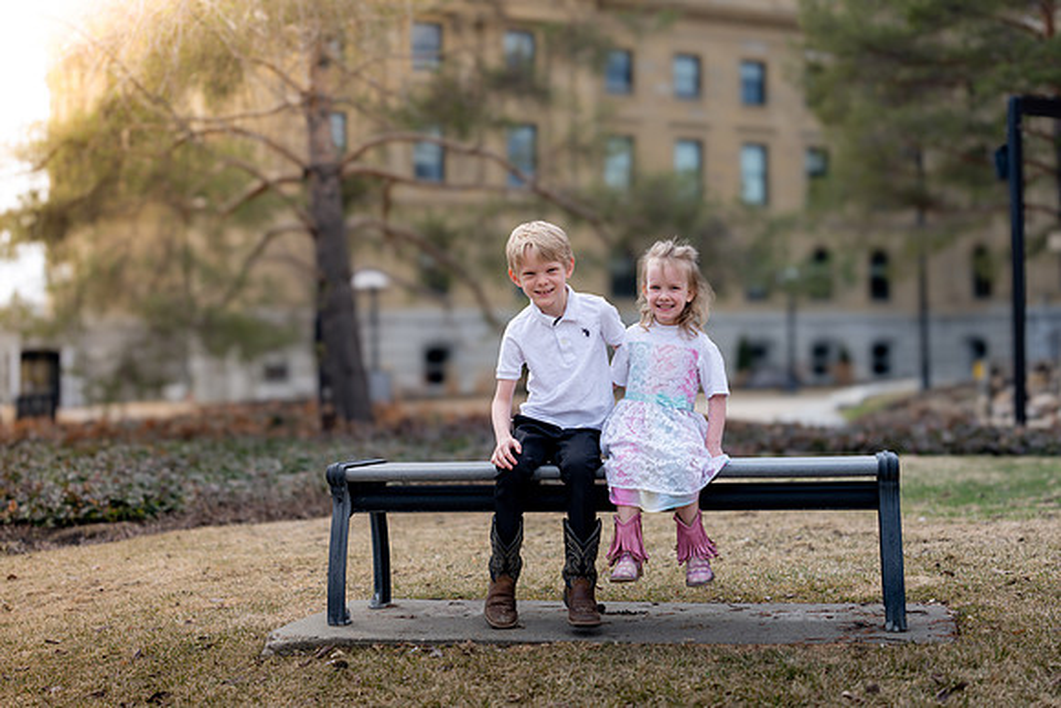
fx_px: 1474
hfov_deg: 39.6
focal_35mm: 50
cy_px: 354
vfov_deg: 27.0
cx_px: 530
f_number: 2
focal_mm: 50
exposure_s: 1/2500
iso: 100
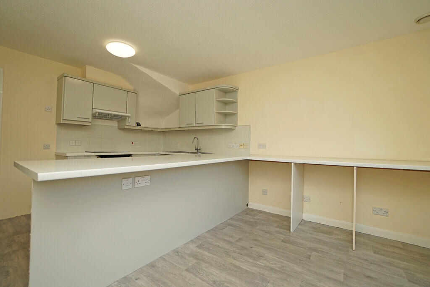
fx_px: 179
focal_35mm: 15
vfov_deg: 77.3
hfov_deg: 100.4
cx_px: 215
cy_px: 144
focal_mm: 10
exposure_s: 1/160
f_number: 4
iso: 125
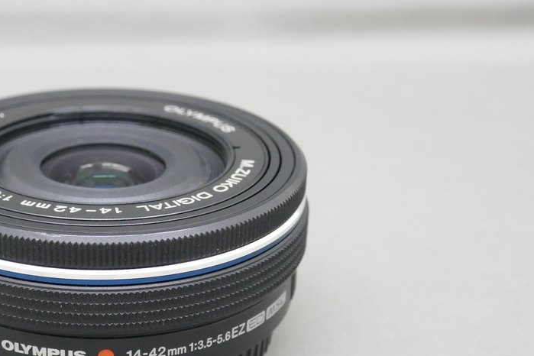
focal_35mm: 79
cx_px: 126
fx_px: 1172
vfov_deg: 17.2
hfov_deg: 25.3
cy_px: 250
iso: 1600
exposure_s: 1/25
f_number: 5.6
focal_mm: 16.9
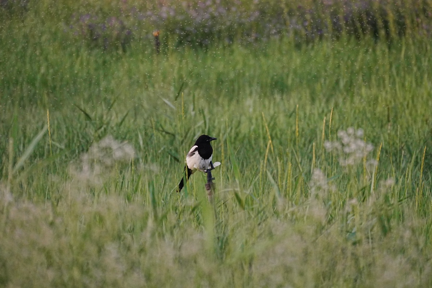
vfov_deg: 3.1
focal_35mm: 450
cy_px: 144
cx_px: 216
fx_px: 5400
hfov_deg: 4.6
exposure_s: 1/800
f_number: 7.1
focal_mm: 300
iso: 3200
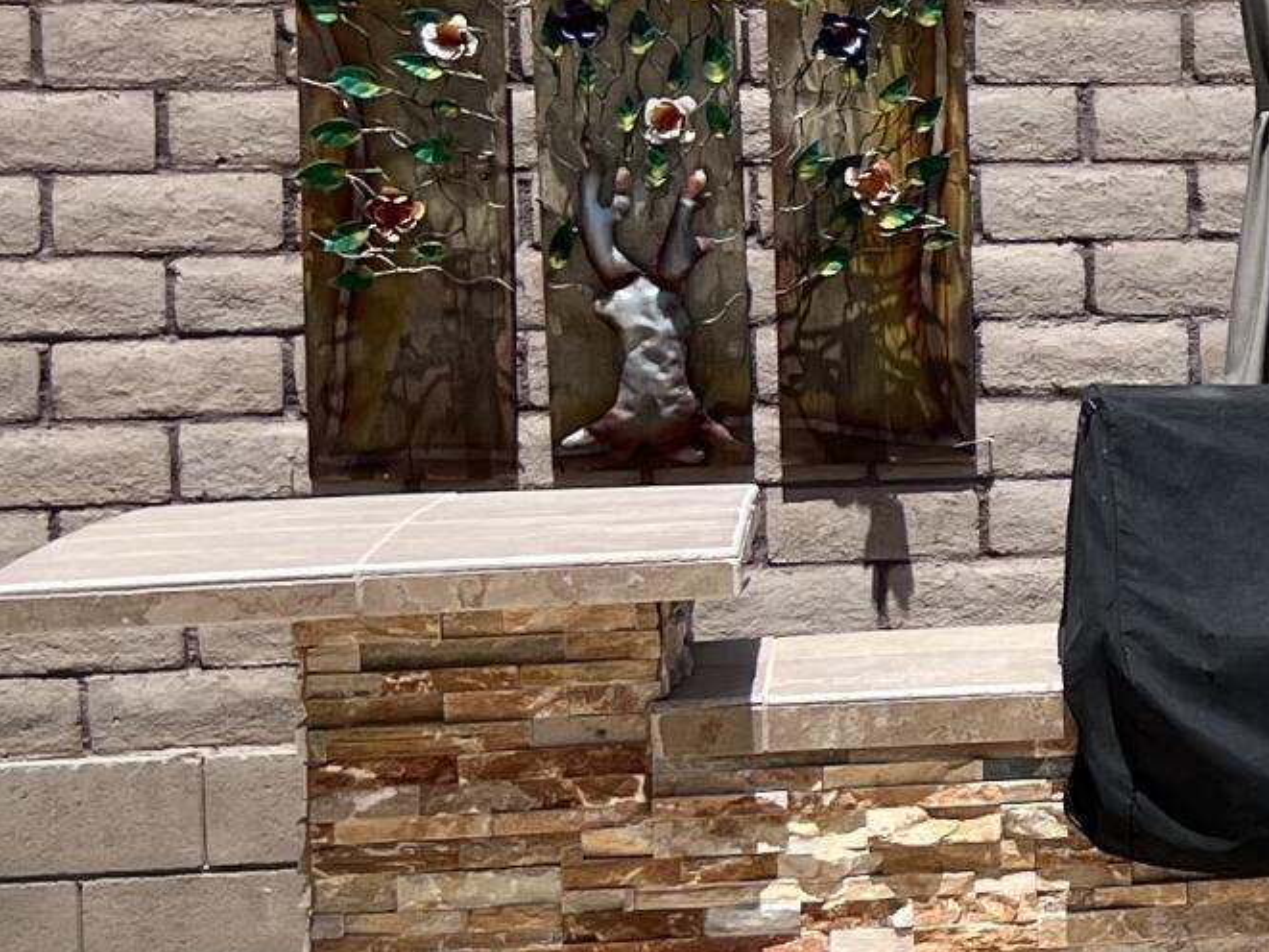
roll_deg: +0.6
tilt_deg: -2.5
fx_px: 4327
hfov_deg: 14.8
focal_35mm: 118
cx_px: 2202
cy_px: 424
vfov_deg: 12.6
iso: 50
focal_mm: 5.7
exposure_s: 1/6211
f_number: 1.5
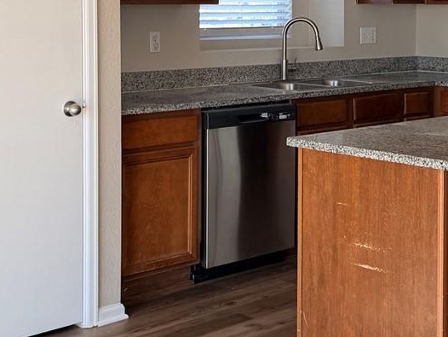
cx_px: 283
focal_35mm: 73
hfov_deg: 26.6
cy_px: 61
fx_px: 945
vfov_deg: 19.9
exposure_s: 1/453
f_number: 1.78
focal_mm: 6.76
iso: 80
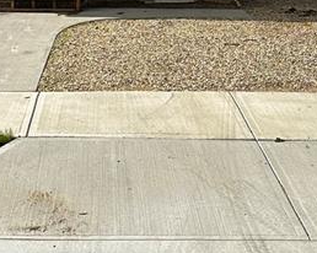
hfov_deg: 20.4
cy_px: -98
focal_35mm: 93
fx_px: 872
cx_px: 68
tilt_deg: +0.9
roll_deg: +1.3
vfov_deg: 15.5
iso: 80
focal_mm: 6.86
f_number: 1.78
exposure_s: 1/6623
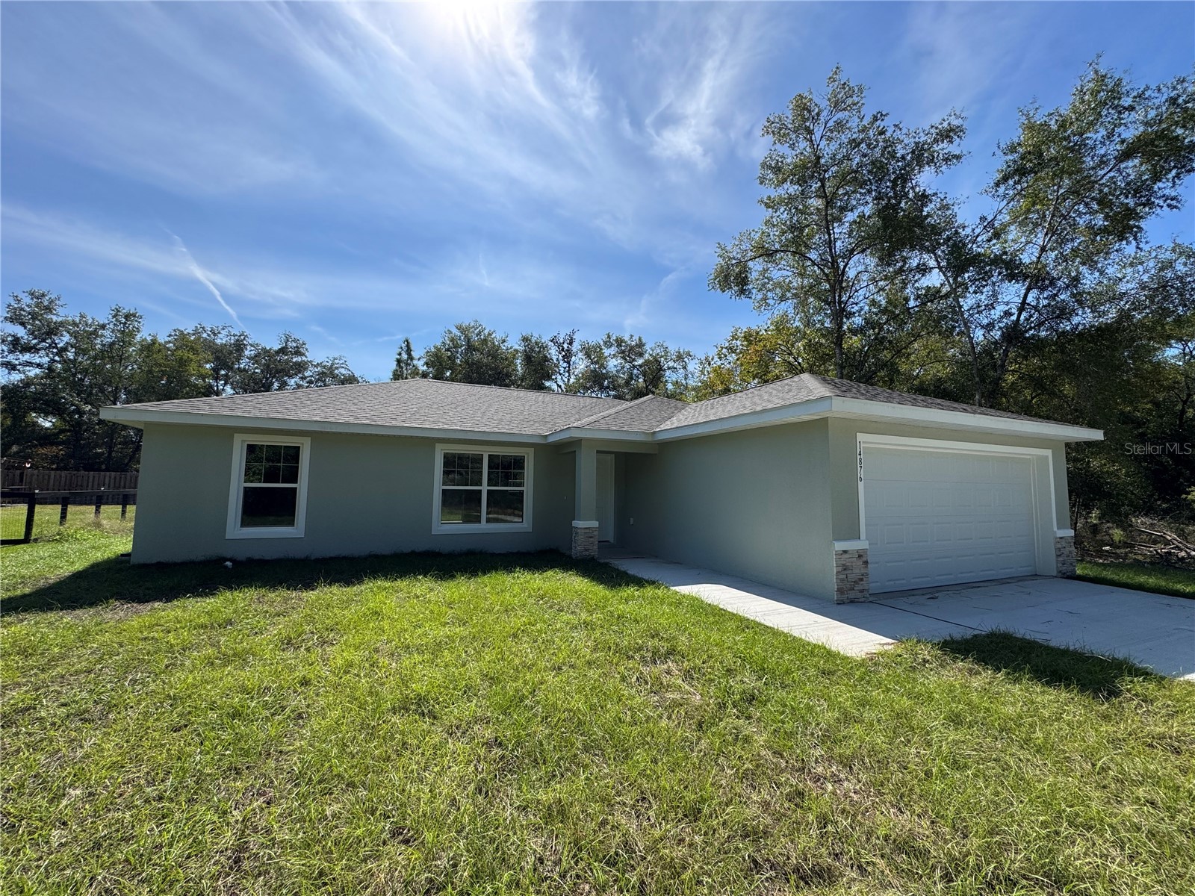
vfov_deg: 85.7
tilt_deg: +5.2
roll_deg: -0.6
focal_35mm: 14
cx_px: 598
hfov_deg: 102.1
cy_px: 448
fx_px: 483
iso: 50
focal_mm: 2.22
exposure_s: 1/2083
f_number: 2.2
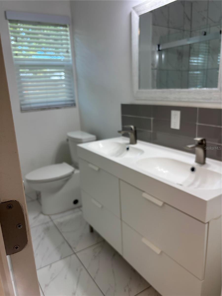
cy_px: 148
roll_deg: +0.7
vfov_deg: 67.3
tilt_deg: -16.8
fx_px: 222
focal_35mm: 26
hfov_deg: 53.1
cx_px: 111
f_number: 1.6
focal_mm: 5.96
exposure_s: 1/120
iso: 64
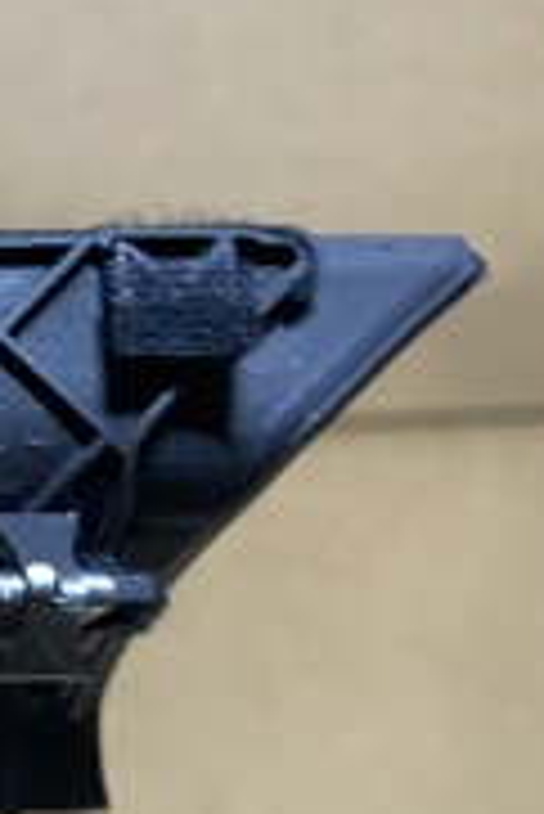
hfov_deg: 17.9
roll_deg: +7.5
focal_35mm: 69
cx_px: -238
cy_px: 301
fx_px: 1561
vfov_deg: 29.1
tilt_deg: -38.9
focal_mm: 4.25
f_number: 1.8
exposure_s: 1/60
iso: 160
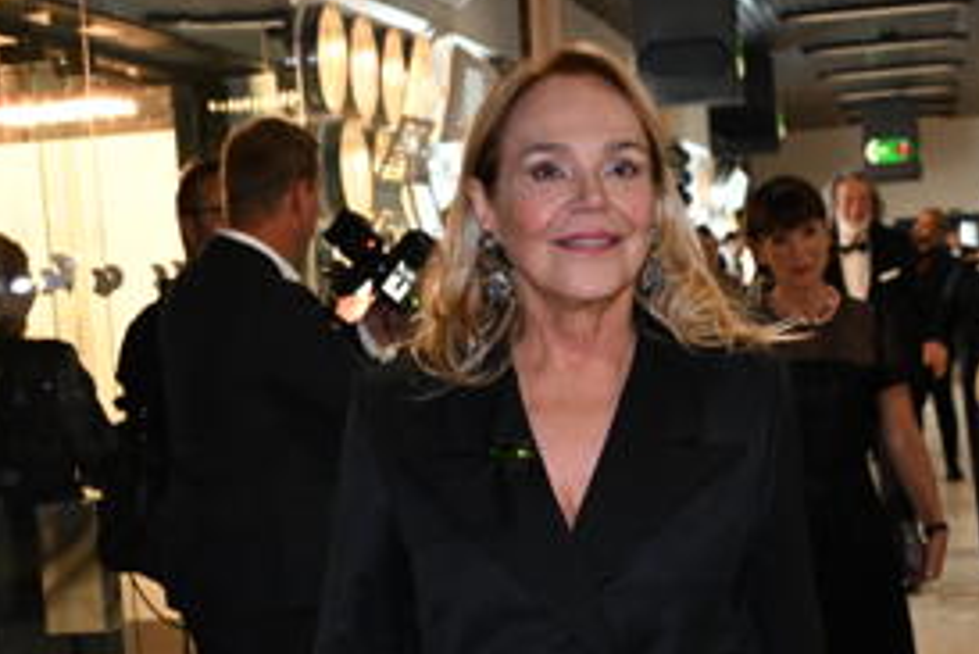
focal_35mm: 88
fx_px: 2394
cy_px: 679
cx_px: 464
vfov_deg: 15.2
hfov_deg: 23.1
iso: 2500
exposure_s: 1/125
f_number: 4.5
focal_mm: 35
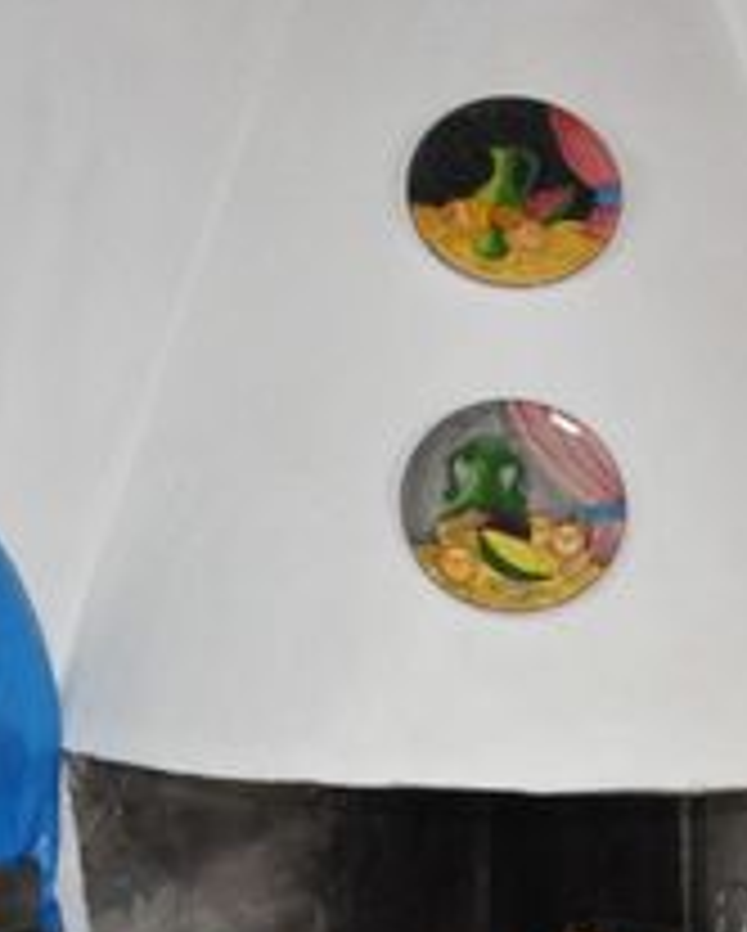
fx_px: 1766
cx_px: 601
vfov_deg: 29.4
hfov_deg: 23.5
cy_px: 601
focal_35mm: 64
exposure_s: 1/50
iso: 800
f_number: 3.5
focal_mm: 10
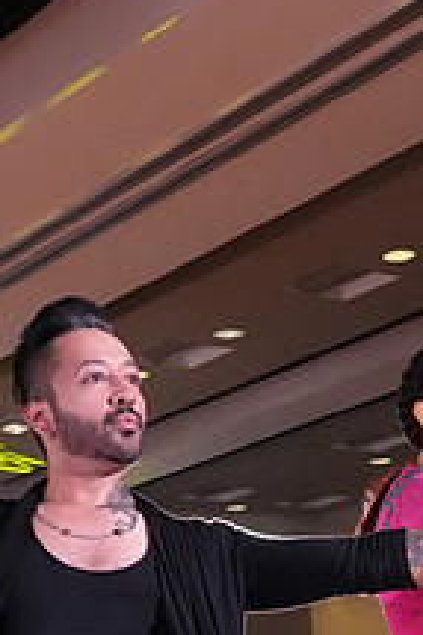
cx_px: 336
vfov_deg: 19.1
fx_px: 1765
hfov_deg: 13.6
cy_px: 792
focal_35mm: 100
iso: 8000
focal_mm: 25
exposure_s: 1/400
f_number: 5
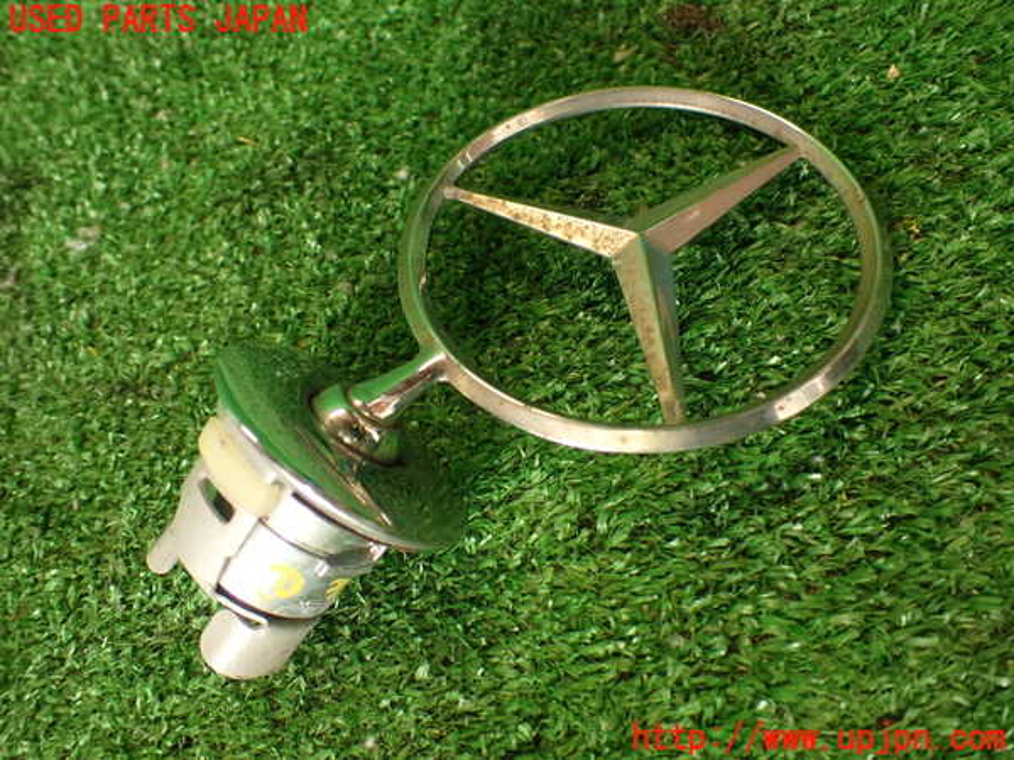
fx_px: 937
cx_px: 507
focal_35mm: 32
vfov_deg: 44.2
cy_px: 380
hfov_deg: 56.8
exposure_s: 1/50
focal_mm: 5.79
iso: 200
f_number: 2.4
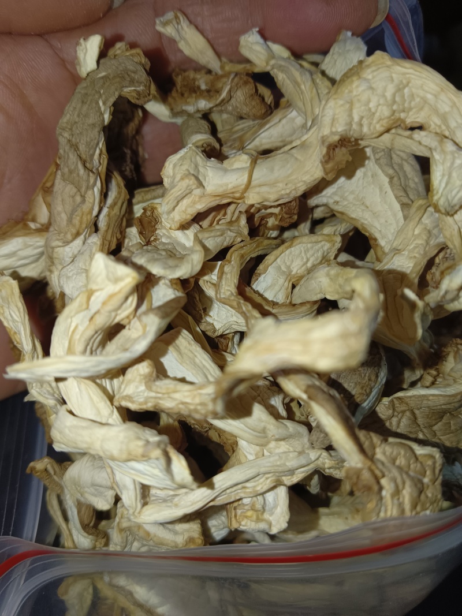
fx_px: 463
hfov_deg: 53.1
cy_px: 308
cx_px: 231
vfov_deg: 67.3
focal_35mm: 26
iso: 324
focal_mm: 4.05
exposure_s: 1/100
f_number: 1.8
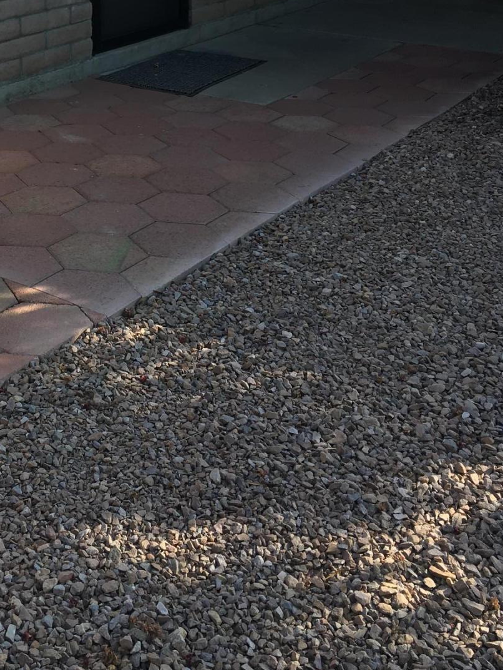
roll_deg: +0.4
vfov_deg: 34.0
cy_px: 99
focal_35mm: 54
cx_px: 77
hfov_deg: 26.4
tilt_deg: -14.8
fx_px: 1046
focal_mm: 4.15
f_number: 2.2
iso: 25
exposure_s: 1/427
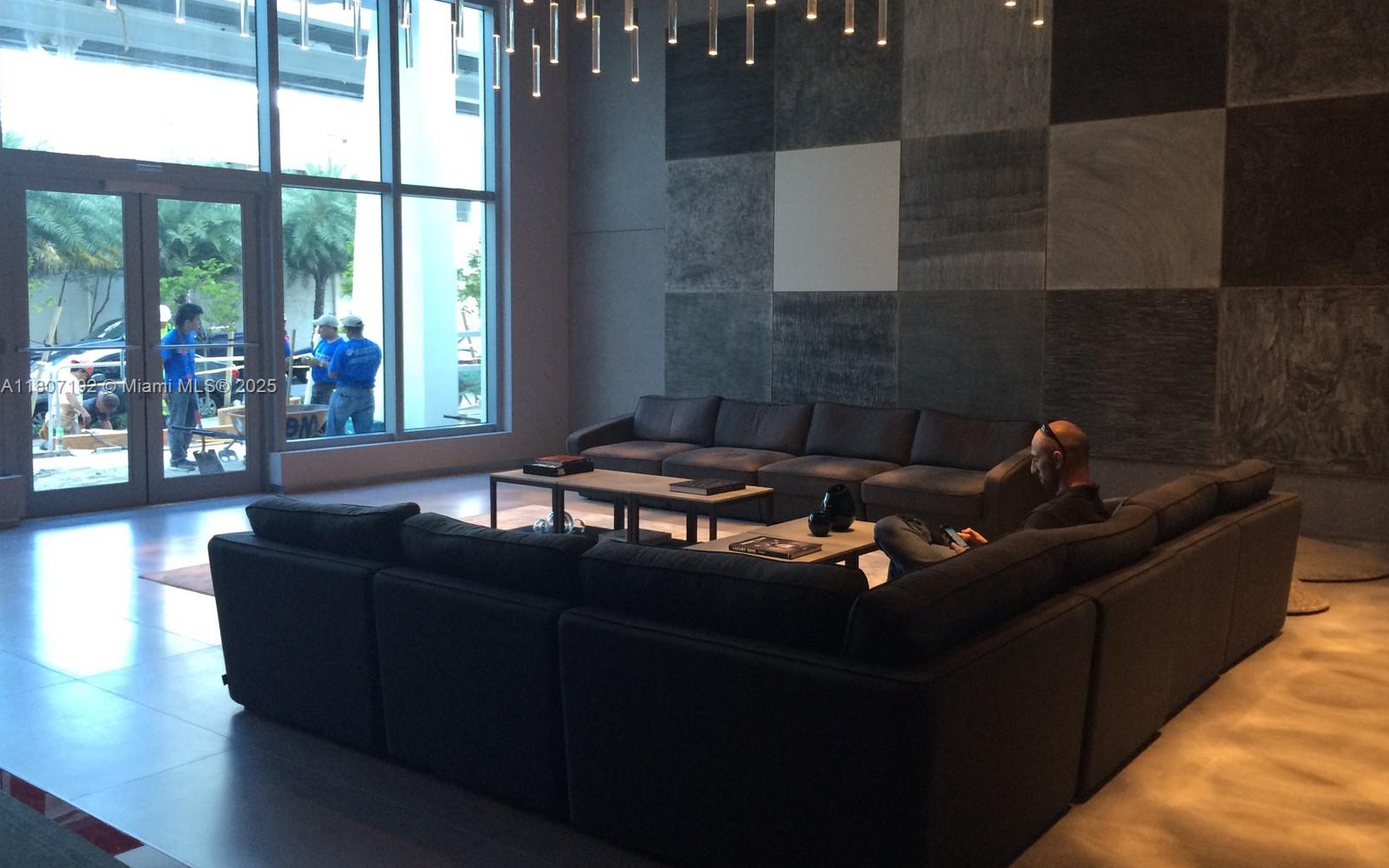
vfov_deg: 39.4
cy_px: 388
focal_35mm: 32
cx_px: 696
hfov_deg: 59.6
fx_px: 1211
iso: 64
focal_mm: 4.12
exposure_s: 1/30
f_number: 2.2
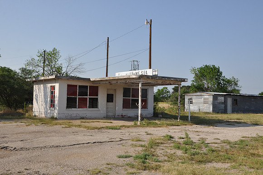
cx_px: 132
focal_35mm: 39
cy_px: 88
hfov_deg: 49.6
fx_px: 285
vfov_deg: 34.1
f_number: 11
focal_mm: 26
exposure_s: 1/125
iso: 200
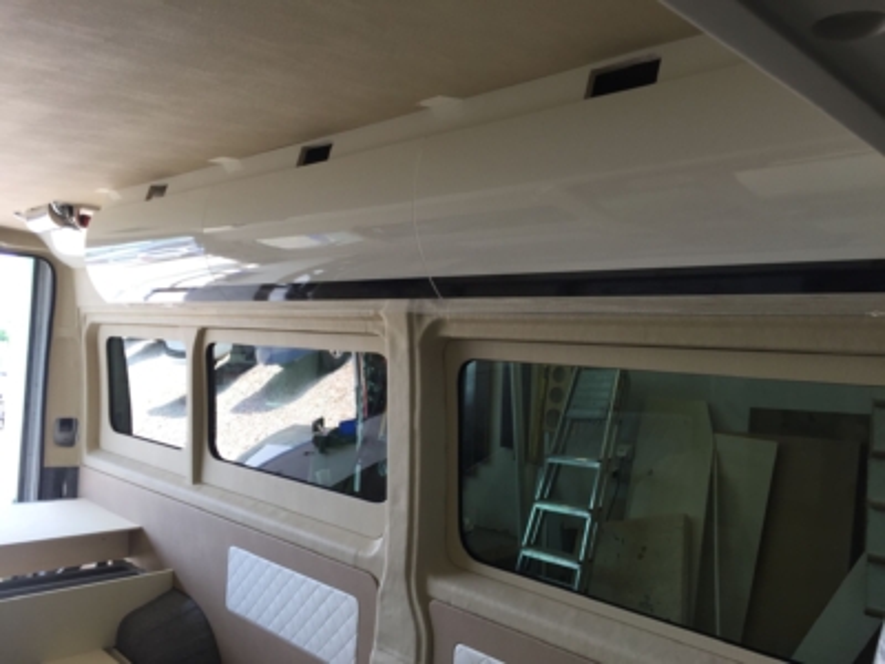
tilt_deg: +2.7
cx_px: 442
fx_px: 741
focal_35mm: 29
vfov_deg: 48.2
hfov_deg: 61.7
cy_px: 332
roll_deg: -3.1
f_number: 2.2
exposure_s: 1/100
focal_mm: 4.15
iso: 32
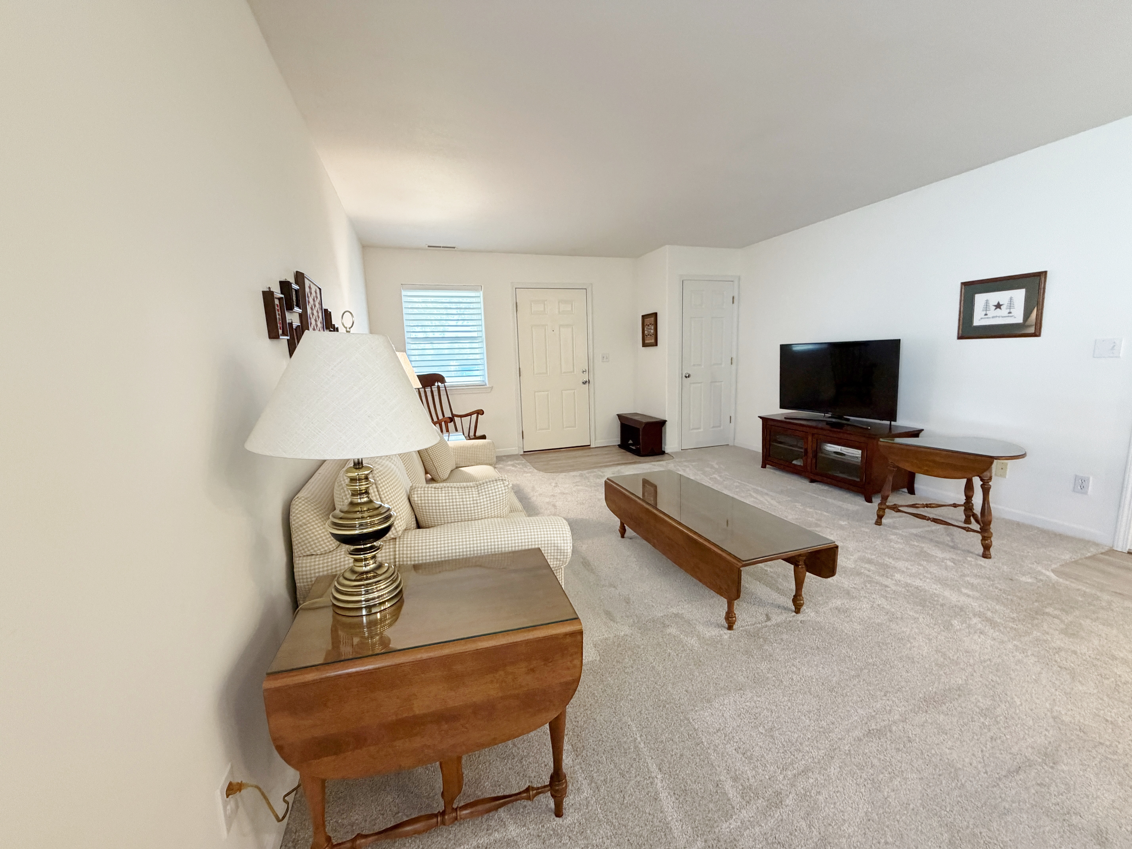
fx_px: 458
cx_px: 566
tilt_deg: -8.8
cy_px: 424
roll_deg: +1.8
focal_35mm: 14
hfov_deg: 102.1
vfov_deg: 85.7
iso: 400
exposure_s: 1/60
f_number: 2.2
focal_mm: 2.22
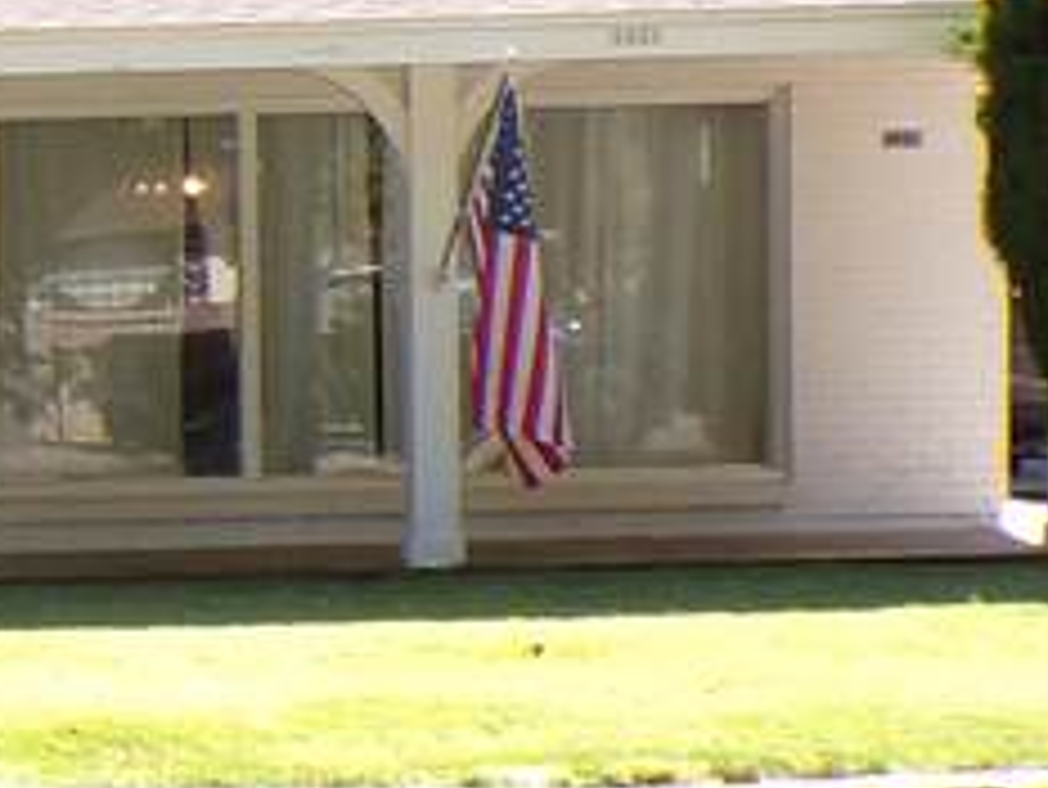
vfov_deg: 8.4
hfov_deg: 10.5
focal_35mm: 176
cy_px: 585
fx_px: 5331
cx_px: -895
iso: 100
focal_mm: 5.8
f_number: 3.2
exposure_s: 1/250
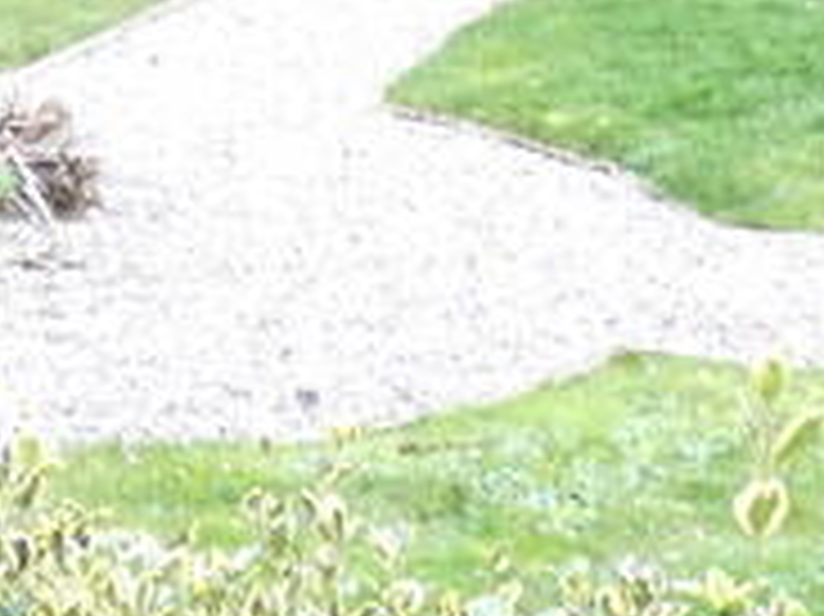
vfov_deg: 13.2
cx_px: 482
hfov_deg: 17.6
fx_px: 2664
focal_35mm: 112
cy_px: 355
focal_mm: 3.6
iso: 125
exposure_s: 1/60
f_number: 2.8
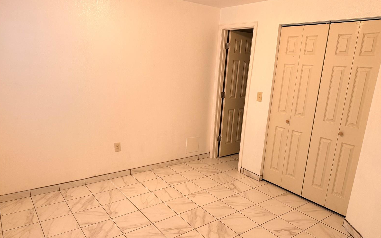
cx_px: 192
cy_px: 136
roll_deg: -2.6
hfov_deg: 70.4
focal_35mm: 26
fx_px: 270
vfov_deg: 47.4
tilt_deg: -14.4
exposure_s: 1/48
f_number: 1.78
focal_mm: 6.76
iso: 200
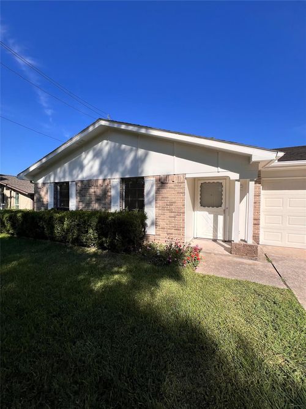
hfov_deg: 89.9
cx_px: 153
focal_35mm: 13
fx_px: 153
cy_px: 204
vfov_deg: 106.2
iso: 32
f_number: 1.8
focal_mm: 1.57
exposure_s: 1/2016
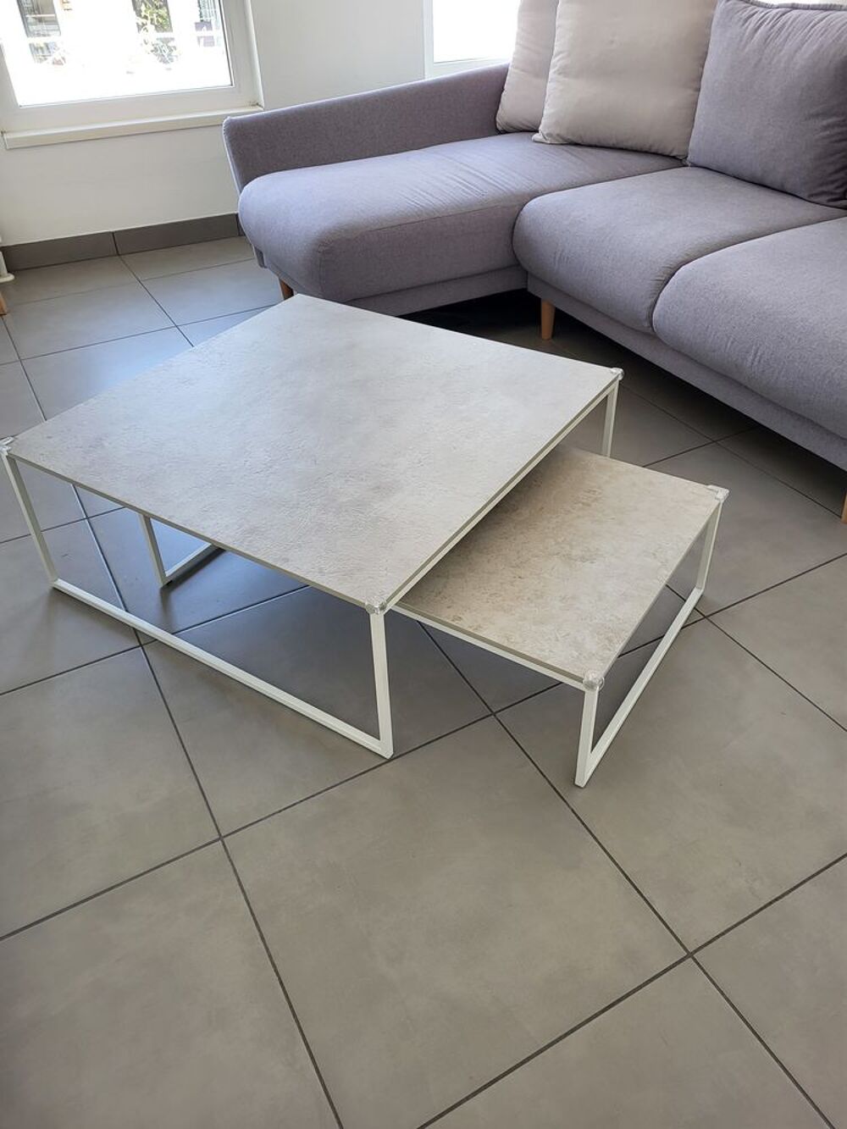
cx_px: 424
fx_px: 848
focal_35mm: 26
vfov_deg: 67.3
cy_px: 564
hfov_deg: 53.1
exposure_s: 1/100
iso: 64
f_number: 1.8
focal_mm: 5.4
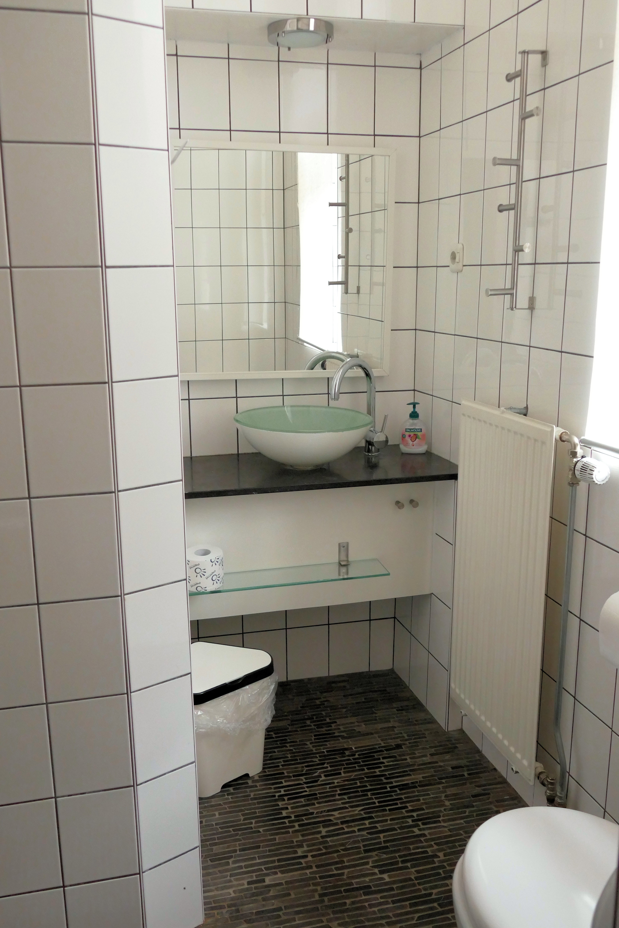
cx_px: 310
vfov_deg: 57.2
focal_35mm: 33
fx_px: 851
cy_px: 464
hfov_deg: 40.0
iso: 1600
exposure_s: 1/8
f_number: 3
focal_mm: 12.12
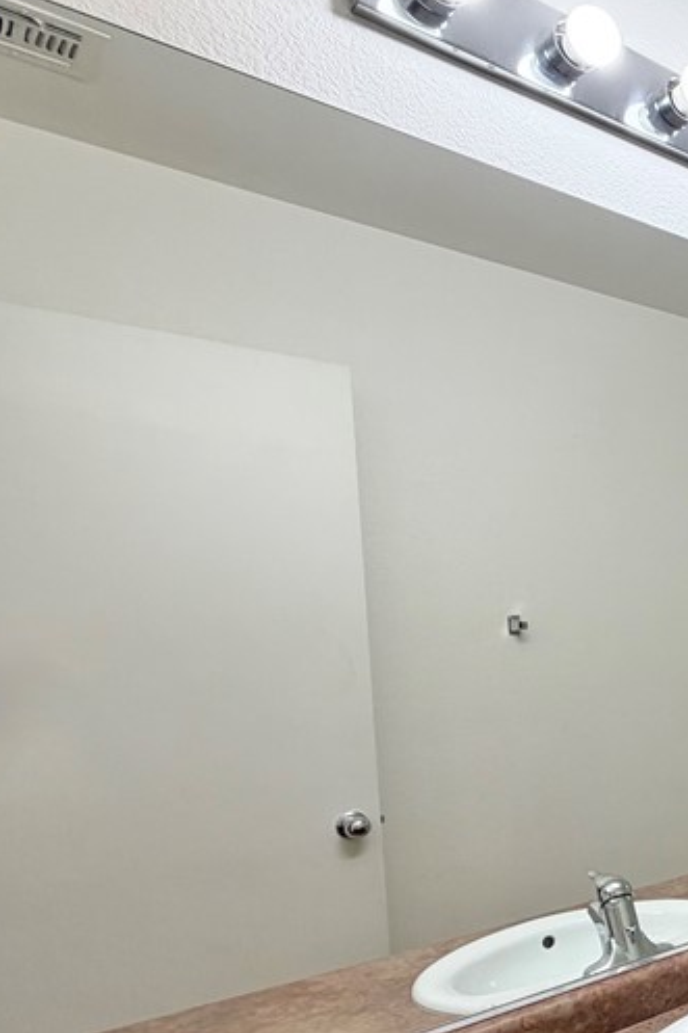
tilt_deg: -3.9
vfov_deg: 60.8
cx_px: 1004
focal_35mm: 30
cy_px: 671
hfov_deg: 29.2
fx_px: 861
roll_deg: +0.8
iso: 125
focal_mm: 2.22
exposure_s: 1/120
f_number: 2.2
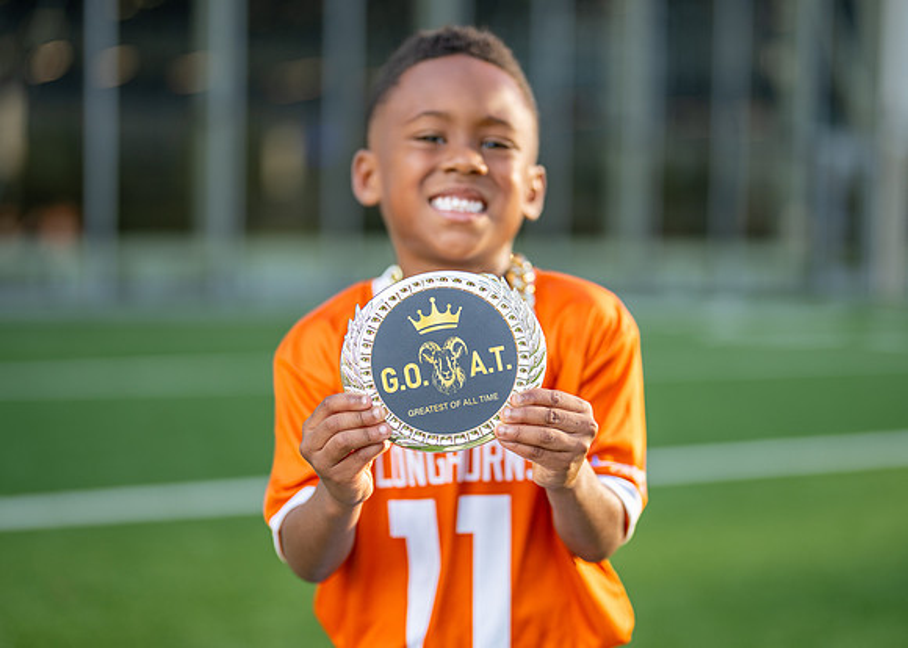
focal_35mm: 63
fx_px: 1625
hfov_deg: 31.2
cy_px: 330
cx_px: 466
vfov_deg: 22.6
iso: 100
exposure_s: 1/1600
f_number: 1.2
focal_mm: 50
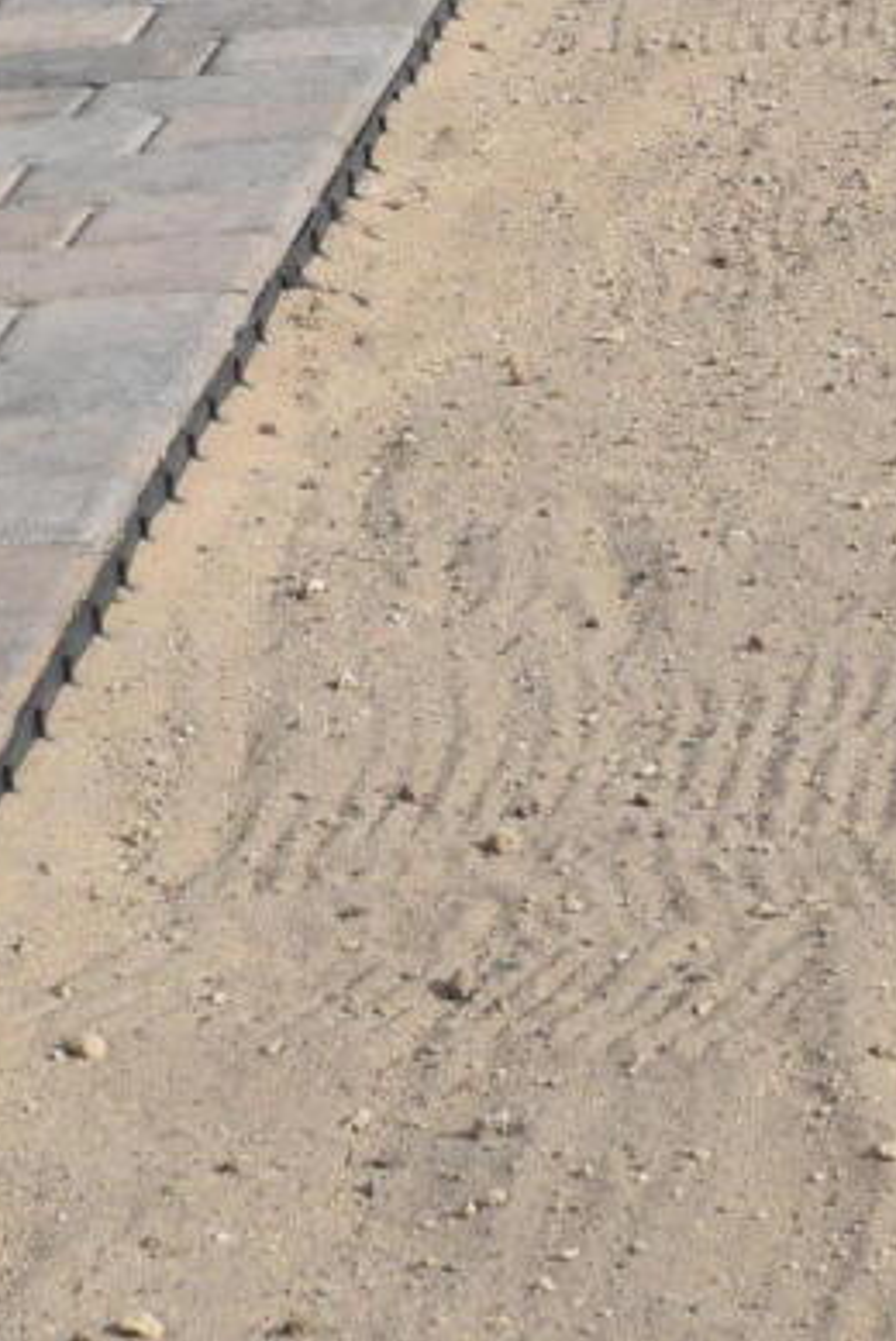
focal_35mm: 185
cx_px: 700
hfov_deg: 7.4
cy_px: -696
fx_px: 6894
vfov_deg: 10.7
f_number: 10
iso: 200
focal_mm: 24
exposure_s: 1/400
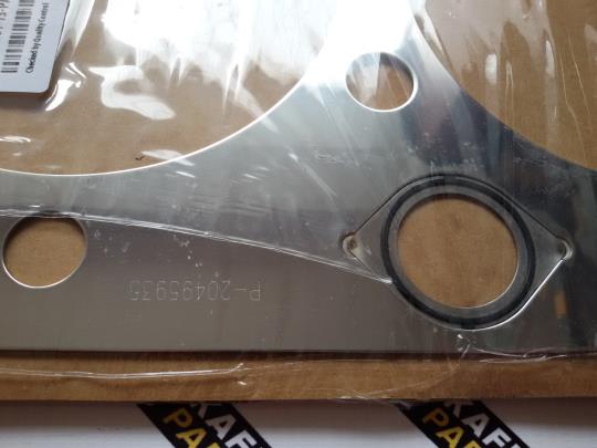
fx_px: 535
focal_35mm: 31
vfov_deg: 45.4
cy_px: 224
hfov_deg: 58.4
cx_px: 298
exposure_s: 1/100
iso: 64
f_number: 2.4
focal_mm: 2.93
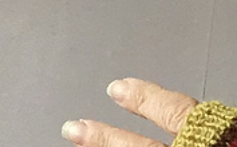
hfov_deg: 16.2
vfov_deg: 10.1
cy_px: 303
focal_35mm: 119
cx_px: 347
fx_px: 767
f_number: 2.4
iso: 400
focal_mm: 2.15
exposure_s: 1/25
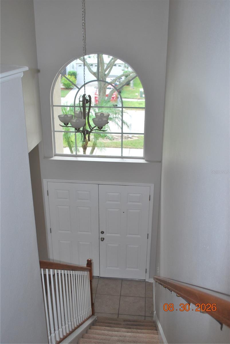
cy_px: 172
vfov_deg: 53.1
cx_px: 115
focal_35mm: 36
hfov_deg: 37.0
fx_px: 344
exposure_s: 1/80
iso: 200
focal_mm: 24
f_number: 4.2
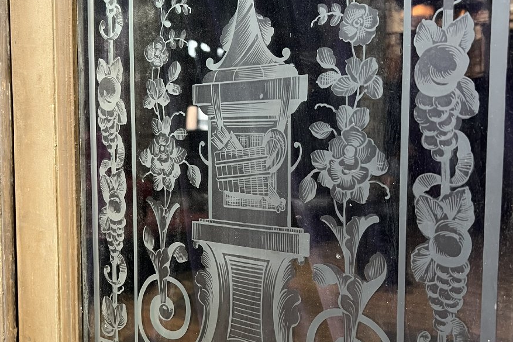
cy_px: 174
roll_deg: +1.1
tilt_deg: -4.4
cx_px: 250
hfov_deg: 51.9
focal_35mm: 37
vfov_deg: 36.0
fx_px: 527
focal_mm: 5.7
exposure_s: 1/62
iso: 125
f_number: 1.5
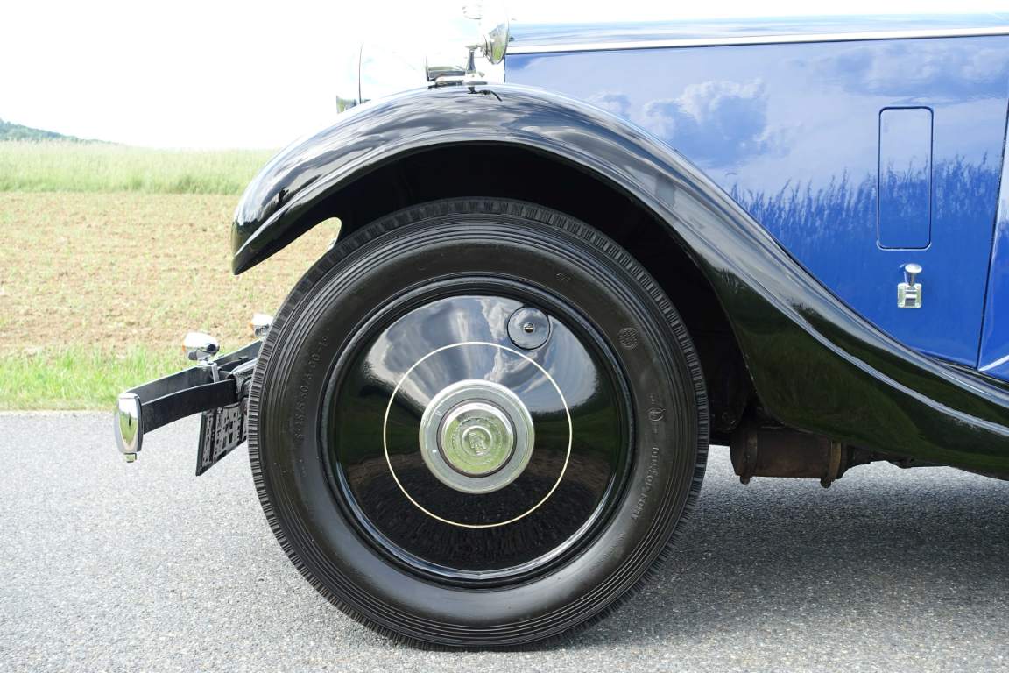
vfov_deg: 30.5
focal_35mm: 44
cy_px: 336
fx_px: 1233
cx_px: 504
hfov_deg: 44.5
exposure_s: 1/125
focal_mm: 16.17
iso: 125
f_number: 4
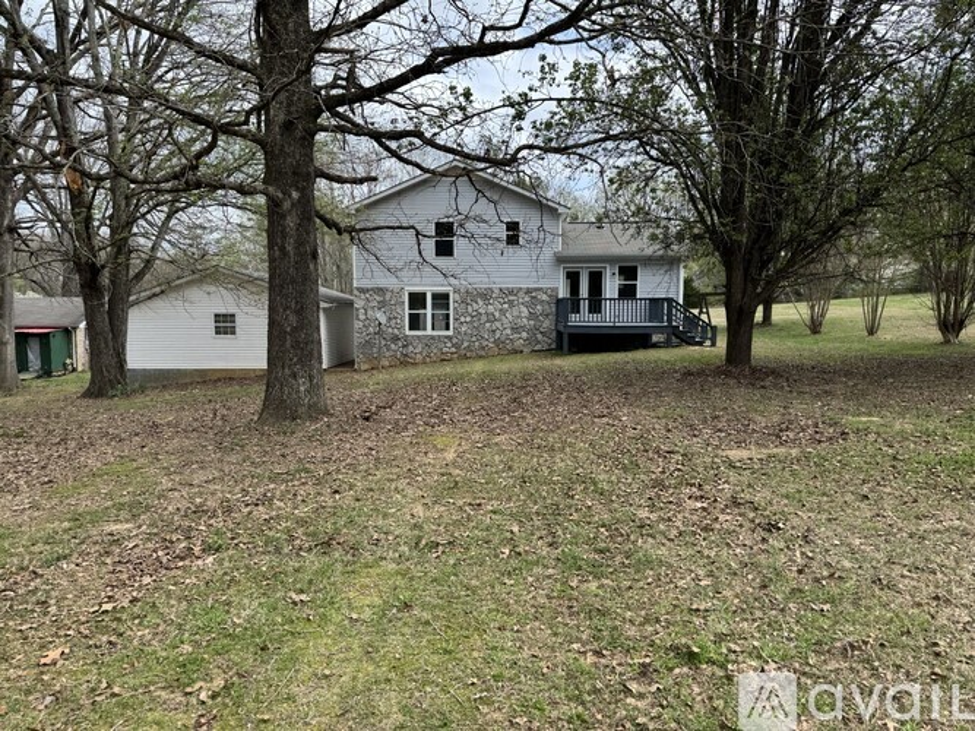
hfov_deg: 71.6
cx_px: 488
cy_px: 366
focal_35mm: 24
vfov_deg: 56.8
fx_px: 676
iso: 80
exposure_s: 1/1767
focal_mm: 6.76
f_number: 1.78
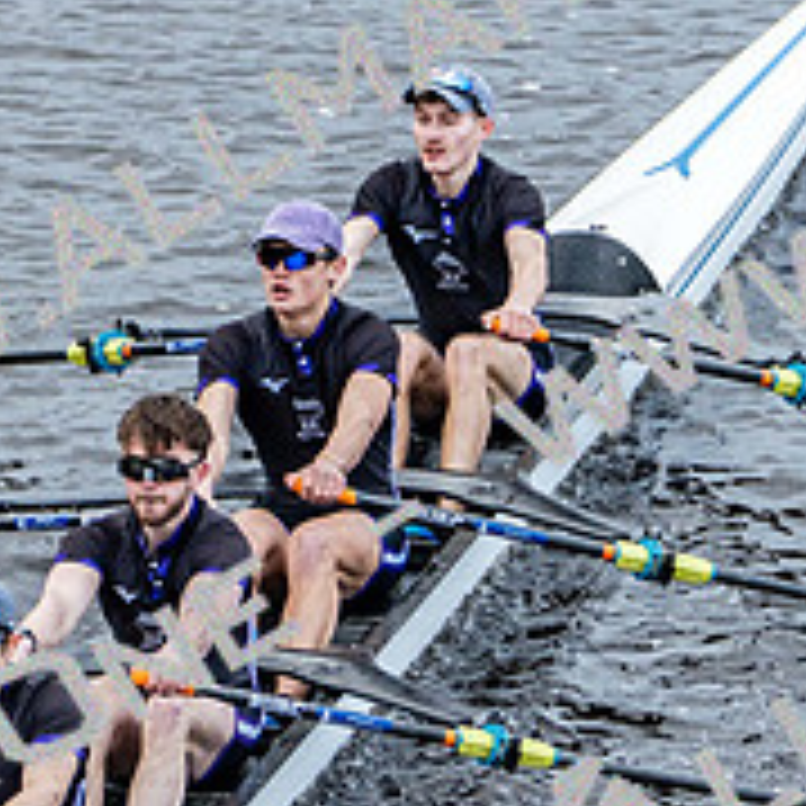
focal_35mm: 765
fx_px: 20152
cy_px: 543
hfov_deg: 2.3
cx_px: 167
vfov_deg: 2.3
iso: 1250
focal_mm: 277
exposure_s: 1/1250
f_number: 5.6
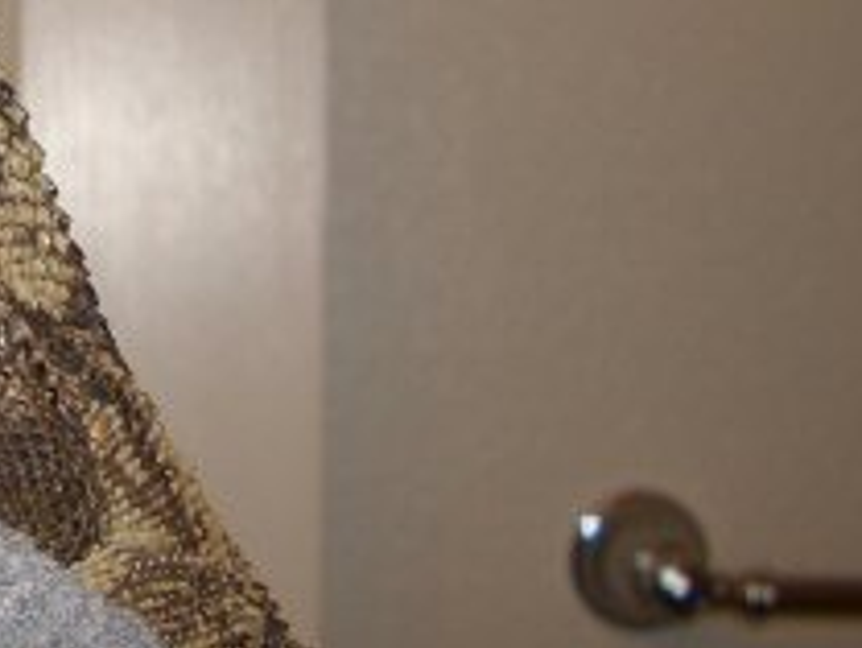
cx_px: -289
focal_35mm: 107
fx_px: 2666
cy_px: -202
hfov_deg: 17.2
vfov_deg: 13.3
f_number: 2.6
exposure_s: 1/60
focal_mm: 5.8
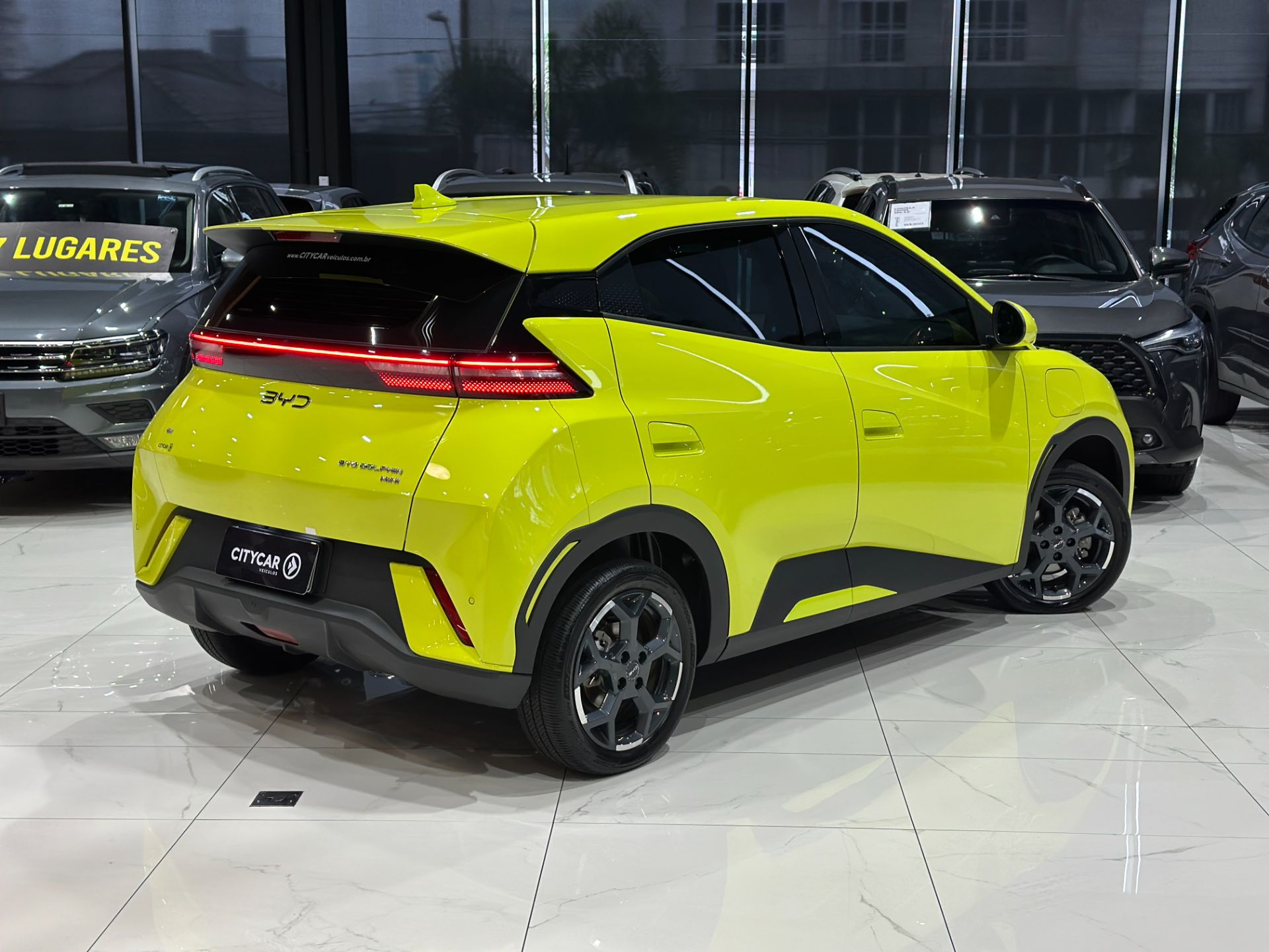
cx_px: 634
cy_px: 476
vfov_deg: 30.3
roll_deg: -0.6
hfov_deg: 39.7
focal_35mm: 48
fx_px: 1760
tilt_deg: -9.5
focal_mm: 6.86
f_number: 1.78
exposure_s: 1/120
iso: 125
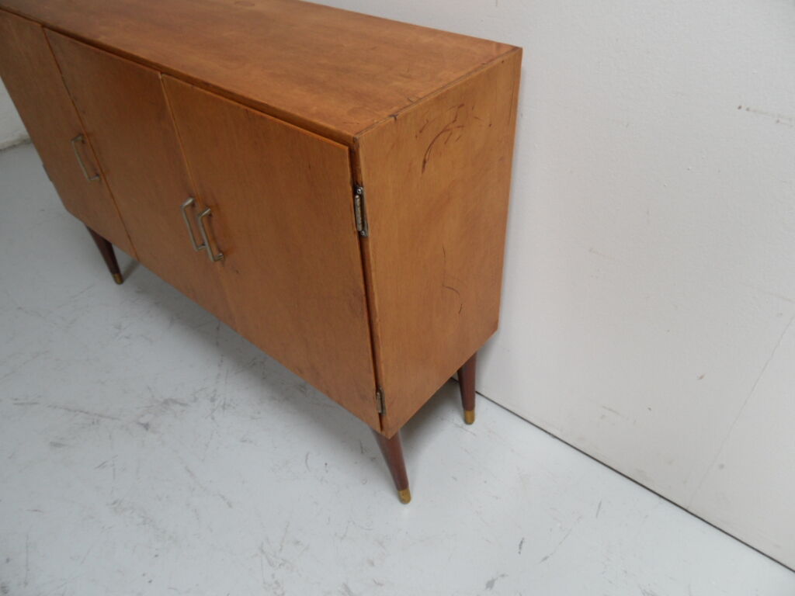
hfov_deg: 71.6
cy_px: 298
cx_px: 398
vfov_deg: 56.8
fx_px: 551
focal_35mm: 24
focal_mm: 3.9
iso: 100
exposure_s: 1/60
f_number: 3.2
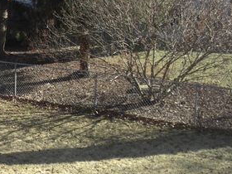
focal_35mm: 87
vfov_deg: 16.9
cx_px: -22
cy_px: 56
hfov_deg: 21.4
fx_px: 583
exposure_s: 1/200
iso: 80
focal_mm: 7.9
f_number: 4
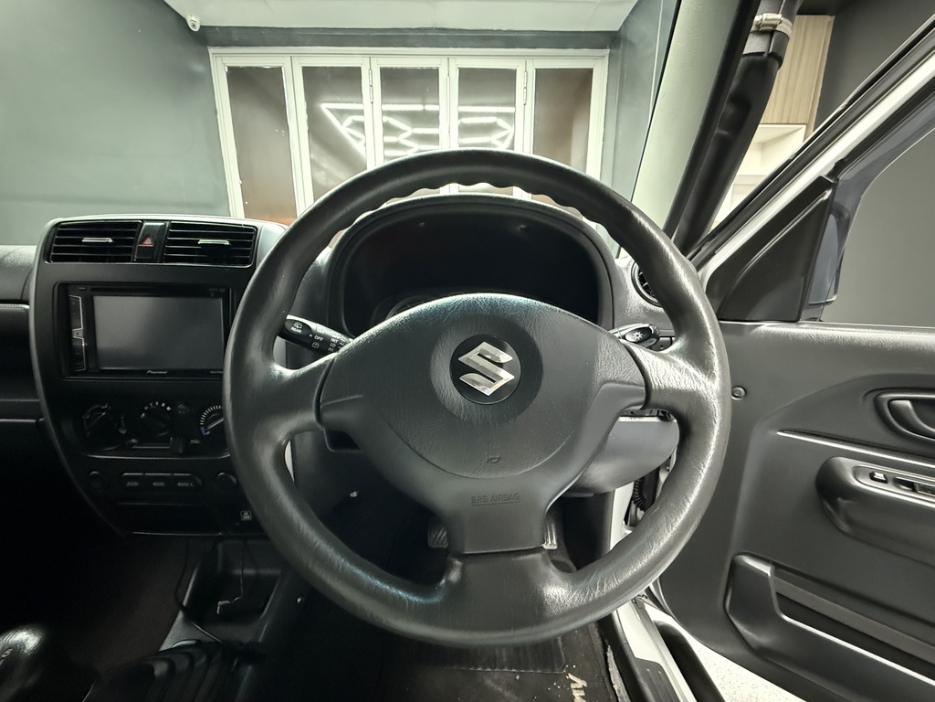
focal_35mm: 14
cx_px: 468
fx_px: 378
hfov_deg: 102.1
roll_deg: +0.1
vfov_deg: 85.7
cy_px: 351
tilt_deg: -13.1
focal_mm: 2.22
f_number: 2.2
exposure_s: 1/33
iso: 1600
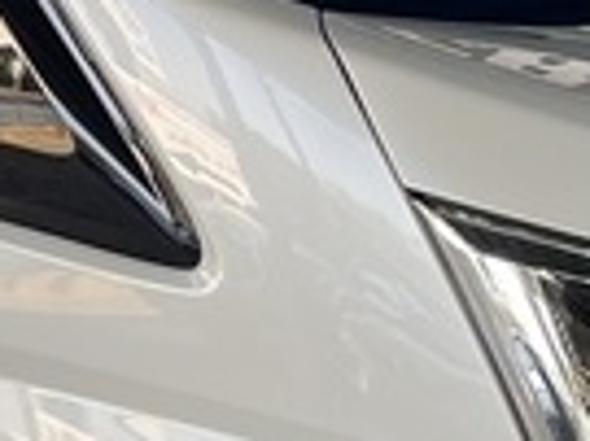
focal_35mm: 190
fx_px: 3236
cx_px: 188
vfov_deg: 7.7
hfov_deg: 10.4
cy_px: 572
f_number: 1.6
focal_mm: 5.1
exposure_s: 1/127
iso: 32
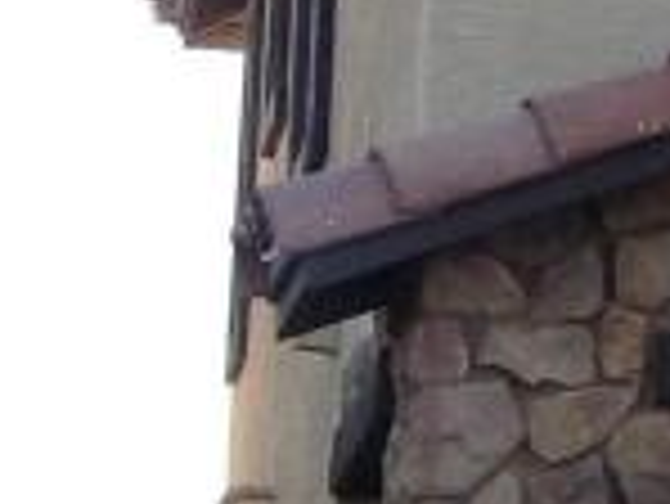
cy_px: 261
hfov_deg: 7.1
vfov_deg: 6.2
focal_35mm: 241
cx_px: 2158
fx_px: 4668
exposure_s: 1/288
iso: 50
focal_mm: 4.28
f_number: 2.4
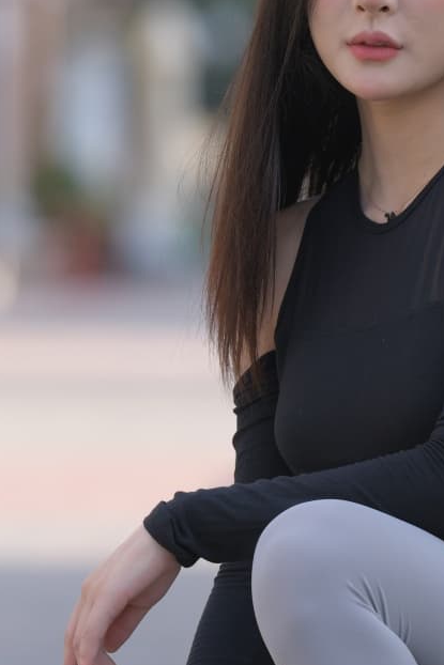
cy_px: 583
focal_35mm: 579
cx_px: 484
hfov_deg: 2.4
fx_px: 10705
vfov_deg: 3.6
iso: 400
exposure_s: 1/1000
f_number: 4
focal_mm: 200
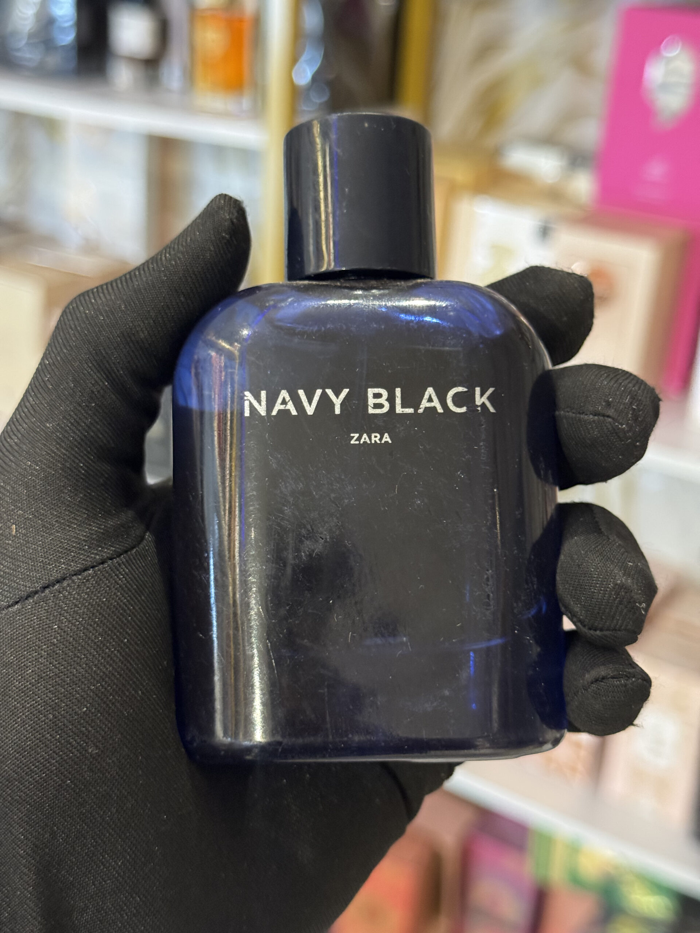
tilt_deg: -23.0
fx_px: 1294
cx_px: 350
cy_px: 466
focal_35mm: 48
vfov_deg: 39.7
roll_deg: -4.0
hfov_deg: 30.3
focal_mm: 6.76
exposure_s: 1/25
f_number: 1.78
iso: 500
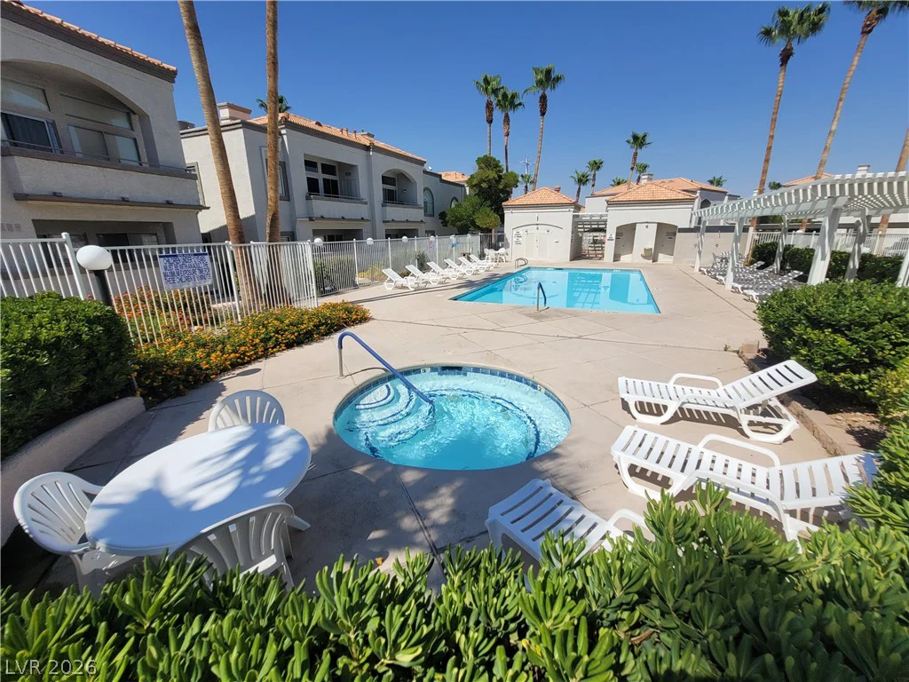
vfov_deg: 89.9
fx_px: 341
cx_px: 454
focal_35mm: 13
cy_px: 341
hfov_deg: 106.2
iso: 64
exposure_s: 1/2859
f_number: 2.2
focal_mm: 2.2
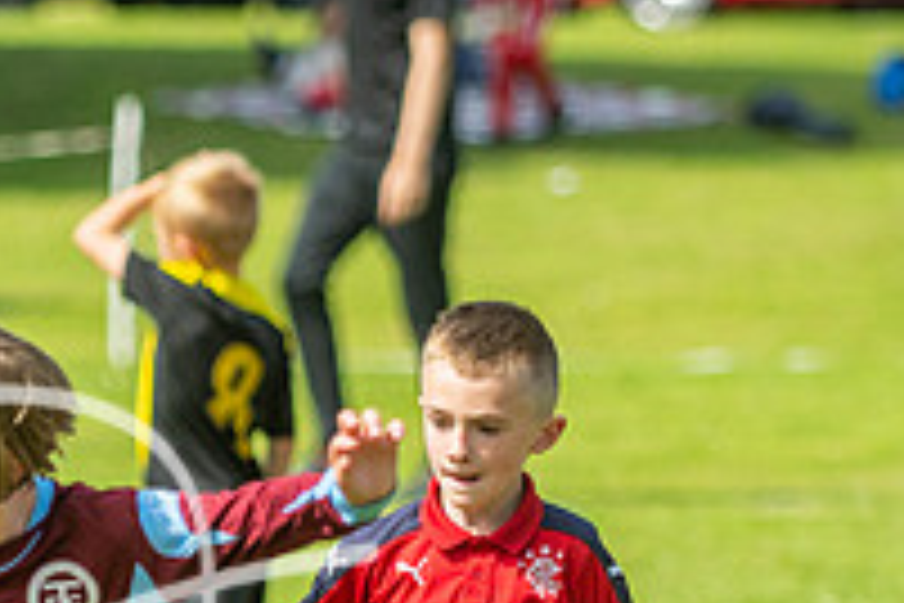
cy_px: 745
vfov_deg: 2.1
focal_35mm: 648
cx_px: 22
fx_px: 16271
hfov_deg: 3.2
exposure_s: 1/2500
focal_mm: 150
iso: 250
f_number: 3.2
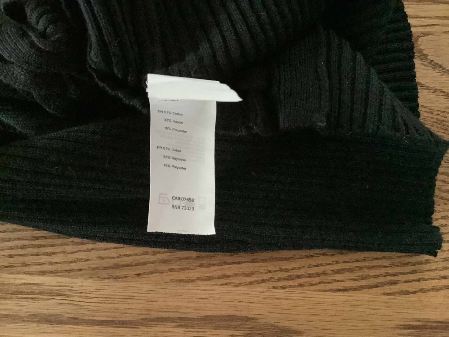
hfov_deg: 58.4
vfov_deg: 45.4
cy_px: 168
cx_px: 224
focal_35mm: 31
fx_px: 402
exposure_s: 1/17
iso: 800
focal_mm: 3.3
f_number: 2.4
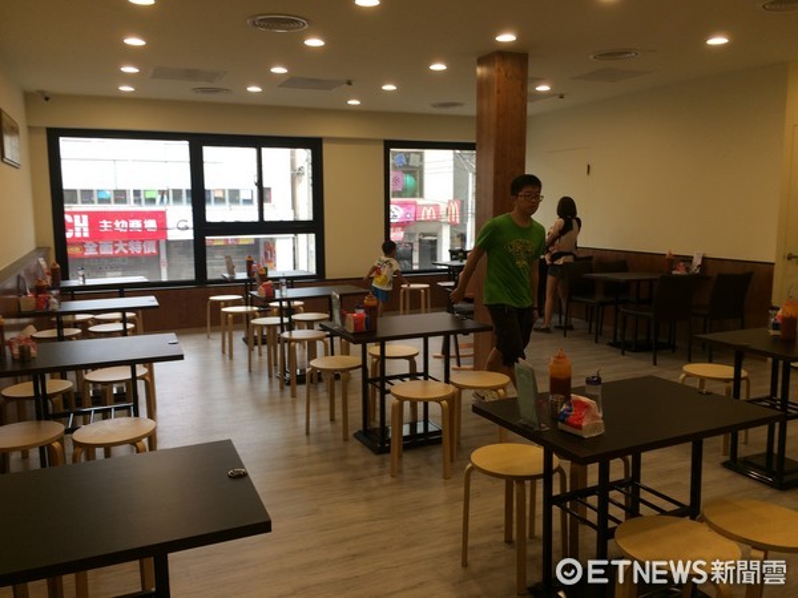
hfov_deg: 61.7
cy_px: 299
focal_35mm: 29
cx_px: 399
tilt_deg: -4.3
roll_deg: -1.5
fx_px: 669
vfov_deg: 48.2
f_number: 2.2
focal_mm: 4.15
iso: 40
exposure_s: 1/60
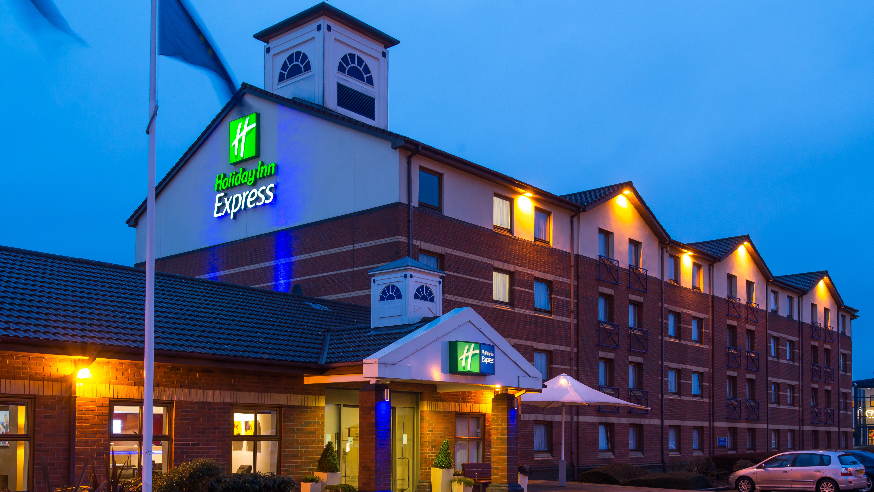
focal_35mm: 37
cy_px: 318
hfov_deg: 54.0
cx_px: 427
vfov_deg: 31.8
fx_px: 857
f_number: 9
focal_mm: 28
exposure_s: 1/1.67
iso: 400
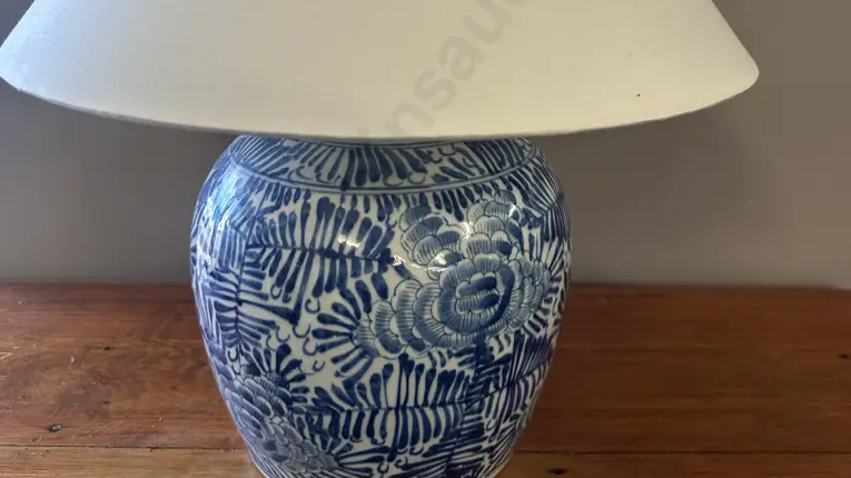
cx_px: 425
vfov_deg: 32.8
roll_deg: -0.5
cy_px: 101
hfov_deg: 56.6
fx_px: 790
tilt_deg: -13.1
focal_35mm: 35
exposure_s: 1/100
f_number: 1.78
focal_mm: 6.86
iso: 200
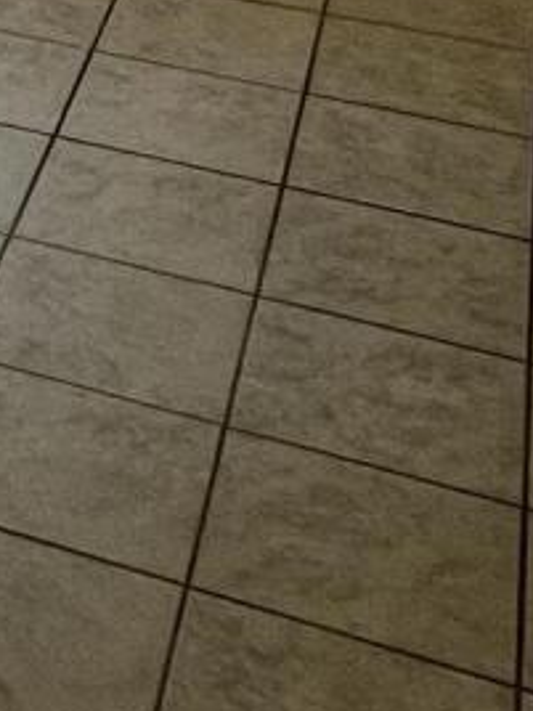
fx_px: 1991
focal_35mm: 97
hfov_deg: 12.2
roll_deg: +2.1
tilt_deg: -22.5
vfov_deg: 19.3
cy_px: -101
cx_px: -740
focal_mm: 1.57
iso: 125
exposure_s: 1/120
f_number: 1.8
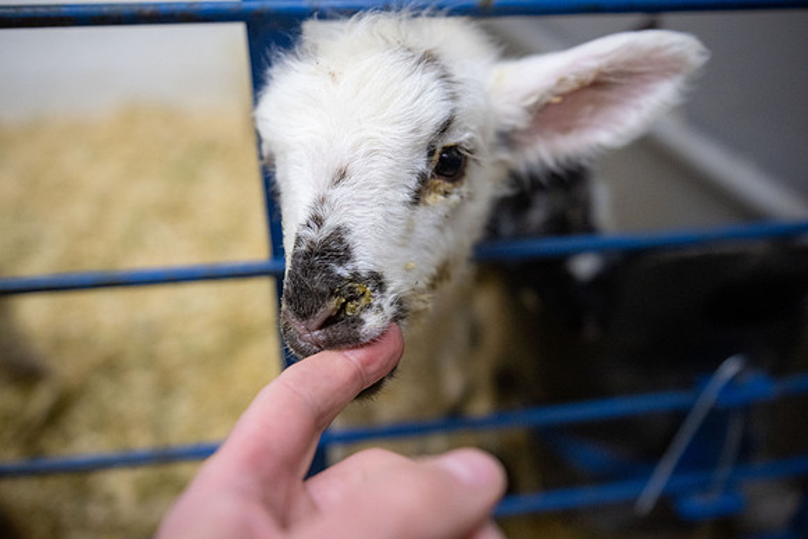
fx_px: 718
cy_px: 270
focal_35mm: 32
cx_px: 404
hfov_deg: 58.7
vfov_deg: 41.1
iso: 4000
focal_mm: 32
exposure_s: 1/500
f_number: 2.8
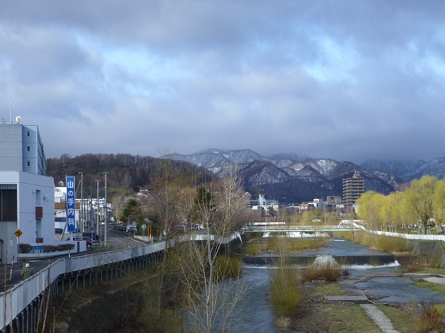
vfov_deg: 23.9
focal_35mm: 61
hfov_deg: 31.7
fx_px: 784
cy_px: 216
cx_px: 245
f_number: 4.1
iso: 100
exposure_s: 1/320
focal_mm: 7.9
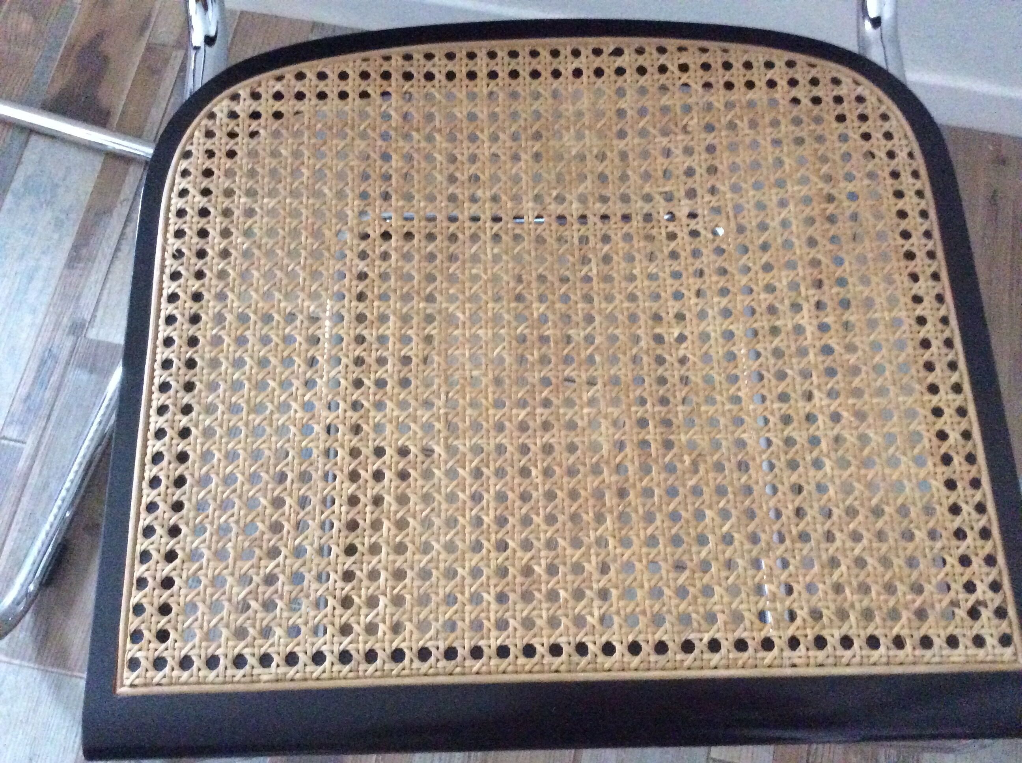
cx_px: 511
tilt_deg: -72.0
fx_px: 943
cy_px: 382
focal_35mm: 32
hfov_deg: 56.9
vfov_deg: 44.1
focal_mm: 3.3
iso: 640
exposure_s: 1/17
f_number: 2.4
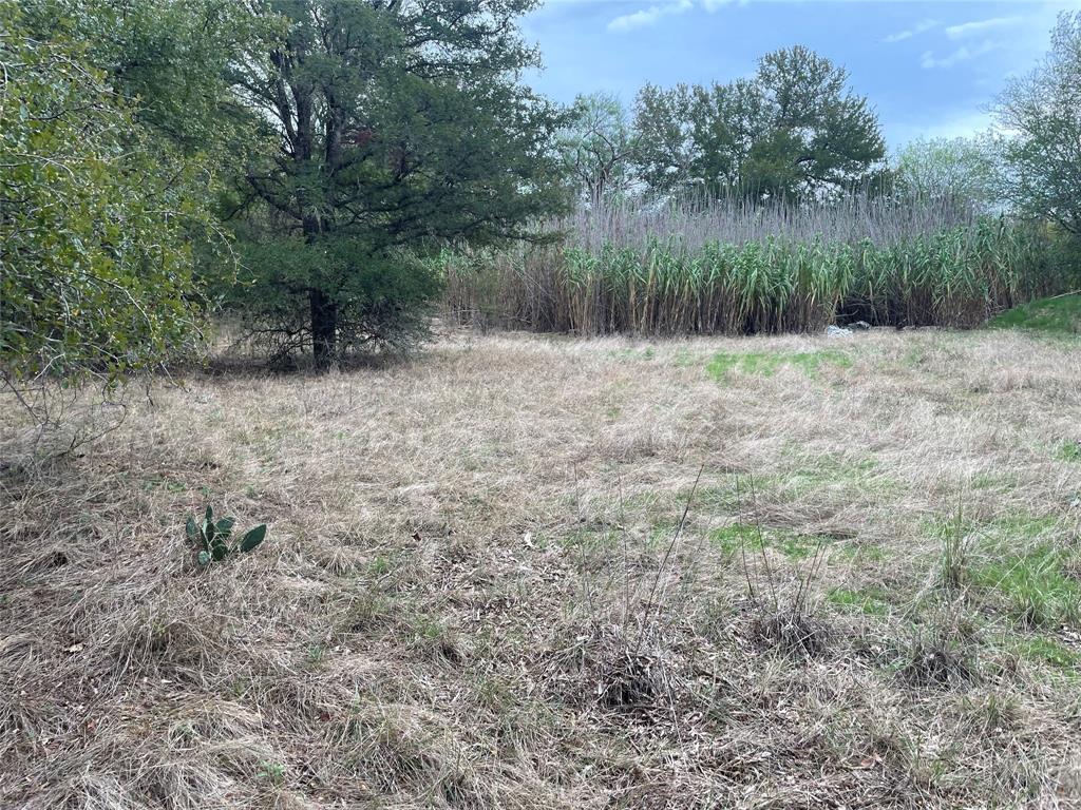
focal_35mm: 26
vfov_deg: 53.1
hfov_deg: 67.3
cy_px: 405
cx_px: 540
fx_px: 812
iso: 32
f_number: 1.6
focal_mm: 4.2
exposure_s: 1/147
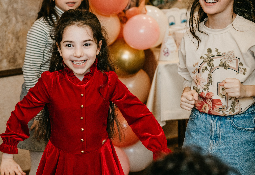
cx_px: 82
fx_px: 765
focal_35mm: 107
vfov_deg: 13.1
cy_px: 89
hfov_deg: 18.9
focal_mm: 70
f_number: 4
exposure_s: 1/160
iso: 200
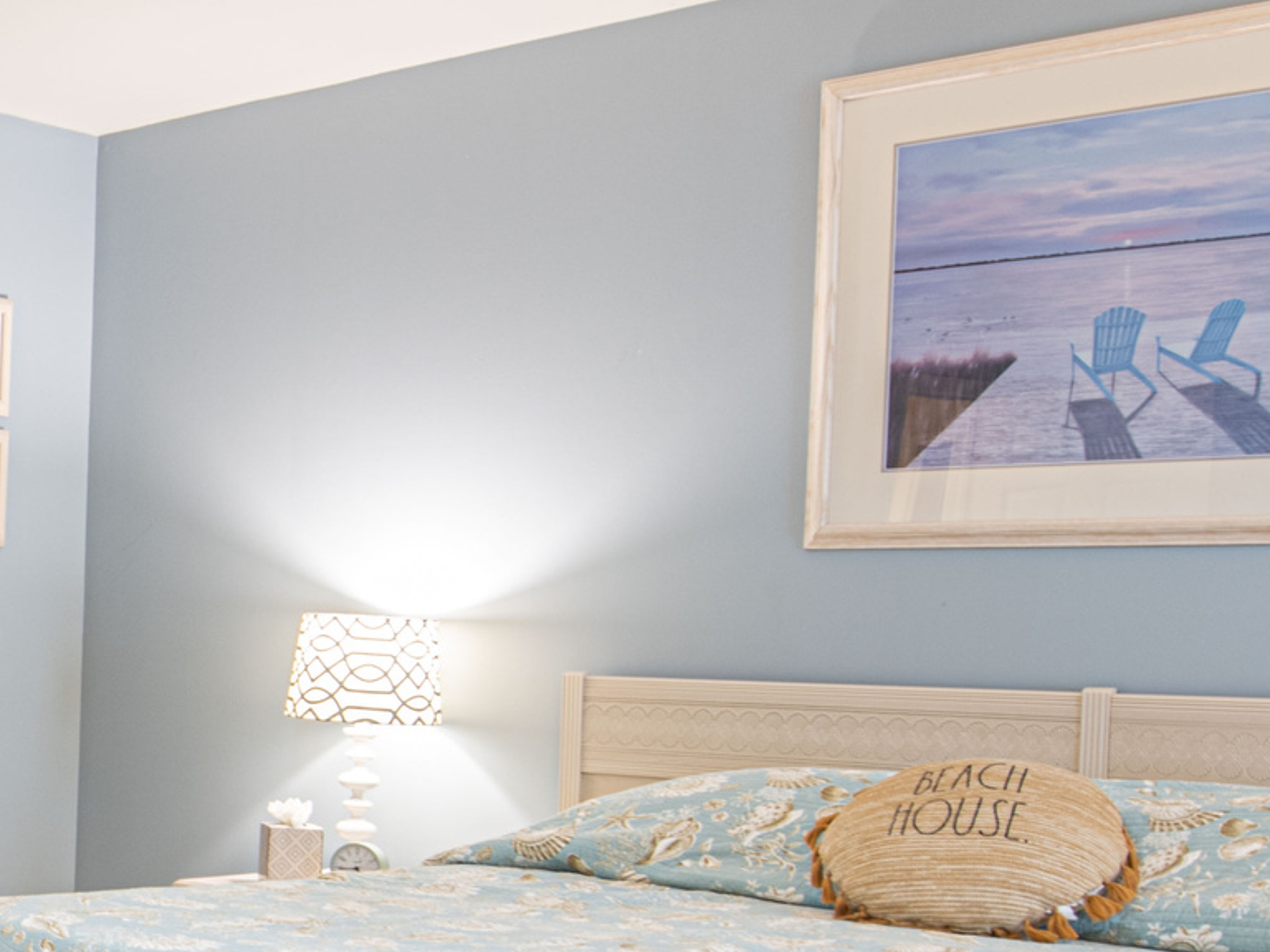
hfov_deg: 28.9
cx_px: -323
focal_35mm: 56
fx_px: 2055
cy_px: 723
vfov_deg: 25.8
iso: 64
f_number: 9
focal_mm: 14
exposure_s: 3
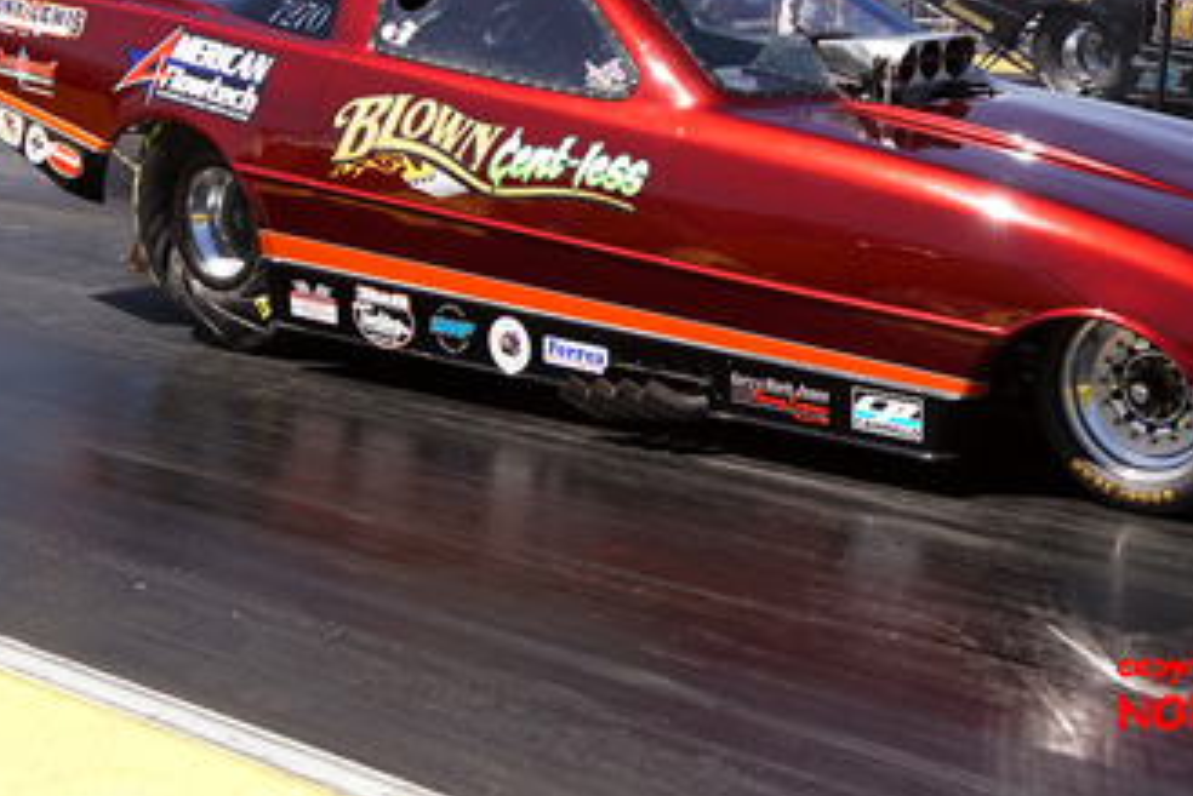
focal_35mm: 64
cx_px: 793
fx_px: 2122
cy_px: 211
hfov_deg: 31.2
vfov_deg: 21.1
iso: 800
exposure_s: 1/1250
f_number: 6.3
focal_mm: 28
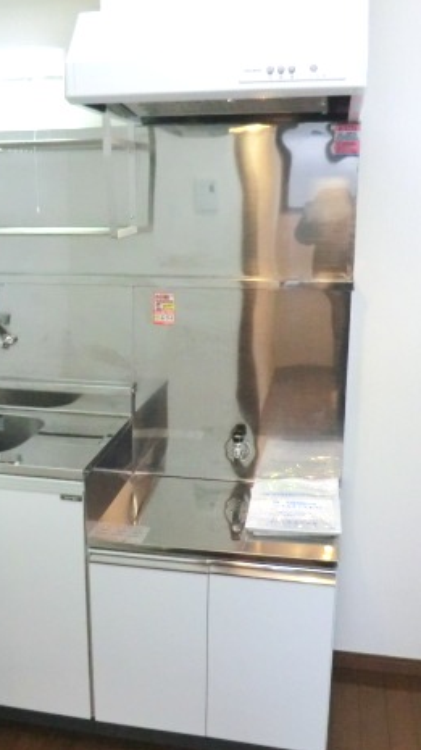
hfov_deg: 32.7
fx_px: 716
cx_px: 163
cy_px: 385
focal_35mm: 36
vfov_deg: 55.3
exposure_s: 1/60
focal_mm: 4.3
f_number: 3.2
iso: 640
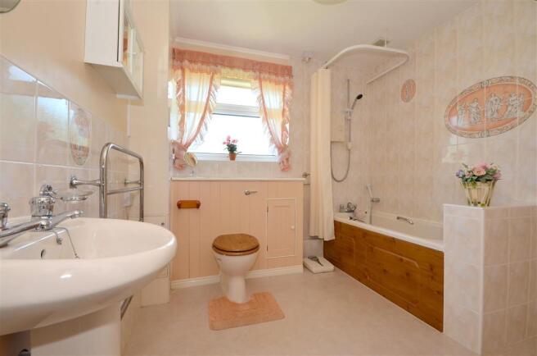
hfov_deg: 100.5
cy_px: 178
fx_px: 223
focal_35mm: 15
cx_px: 268
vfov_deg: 77.0
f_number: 11
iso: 200
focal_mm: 10
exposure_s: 1/6
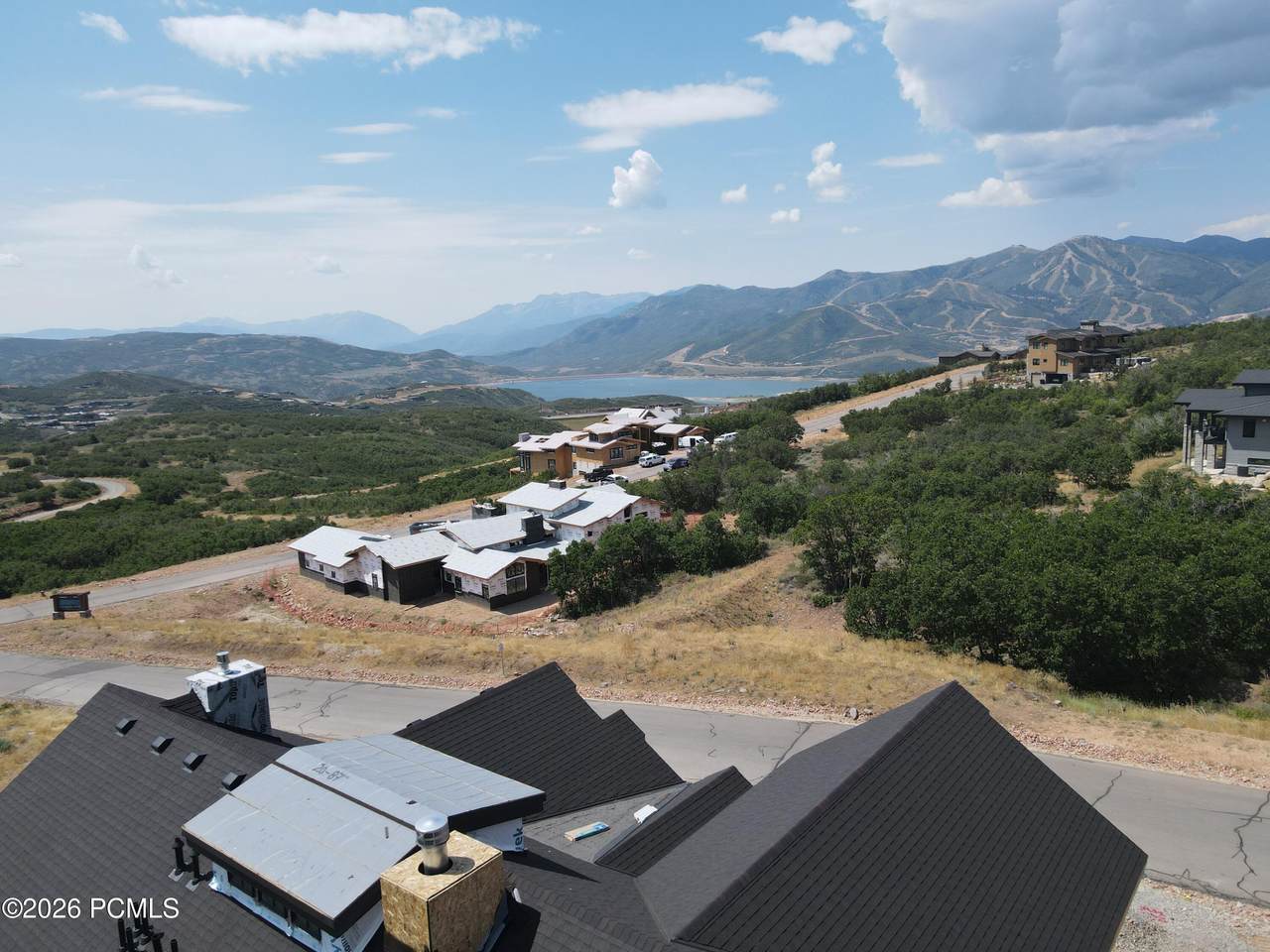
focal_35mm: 24
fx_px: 881
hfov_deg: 71.6
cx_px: 635
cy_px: 476
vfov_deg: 56.8
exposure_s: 1/800
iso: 110
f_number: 2.8
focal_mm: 4.5
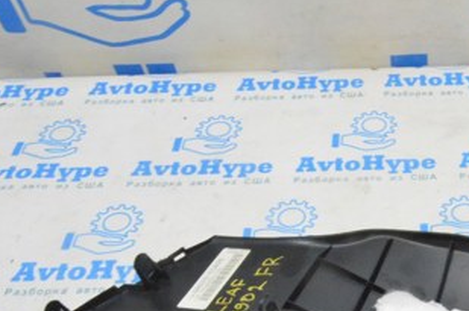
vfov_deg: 23.1
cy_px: 313
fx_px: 728
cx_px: 437
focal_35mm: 56
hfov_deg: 33.5
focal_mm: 18
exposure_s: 1/20
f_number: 20
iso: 6400
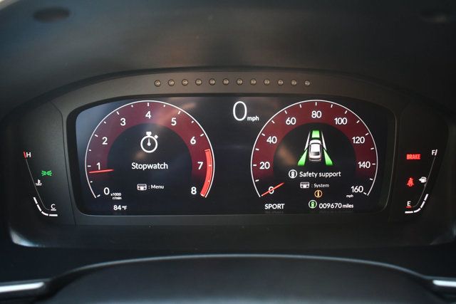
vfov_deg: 40.0
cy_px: 152
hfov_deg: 57.2
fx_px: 418
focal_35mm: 33
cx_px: 228
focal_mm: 22
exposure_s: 1/125
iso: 1400
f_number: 3.8
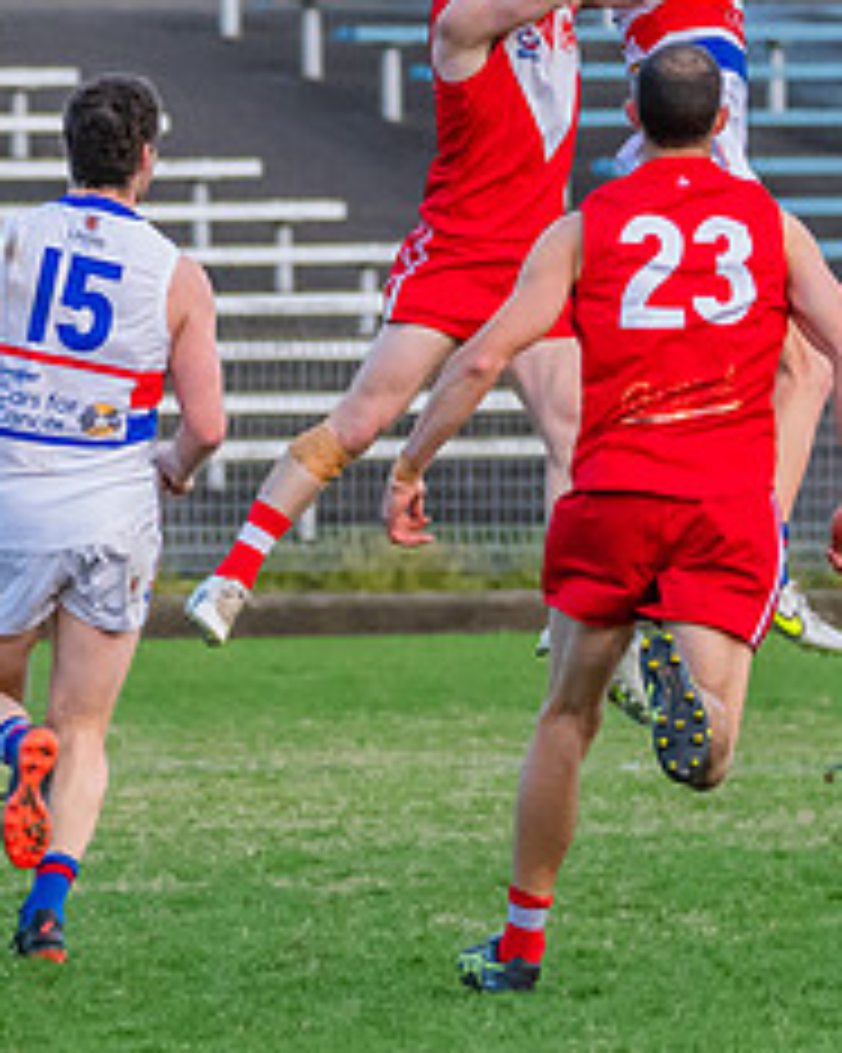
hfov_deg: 1.4
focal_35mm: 1103
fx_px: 34381
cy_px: 249
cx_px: 679
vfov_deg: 1.8
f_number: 5.6
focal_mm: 250
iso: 2800
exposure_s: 1/1600
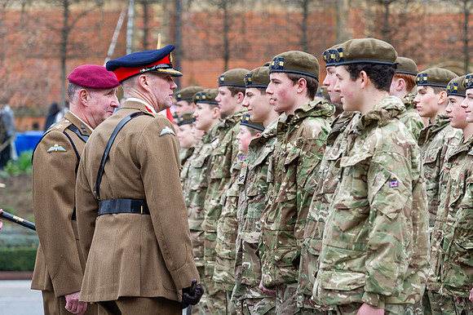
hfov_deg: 9.2
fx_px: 2949
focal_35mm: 225
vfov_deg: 6.1
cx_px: 288
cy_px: 155
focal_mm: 180
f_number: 6.3
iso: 560
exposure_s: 1/250
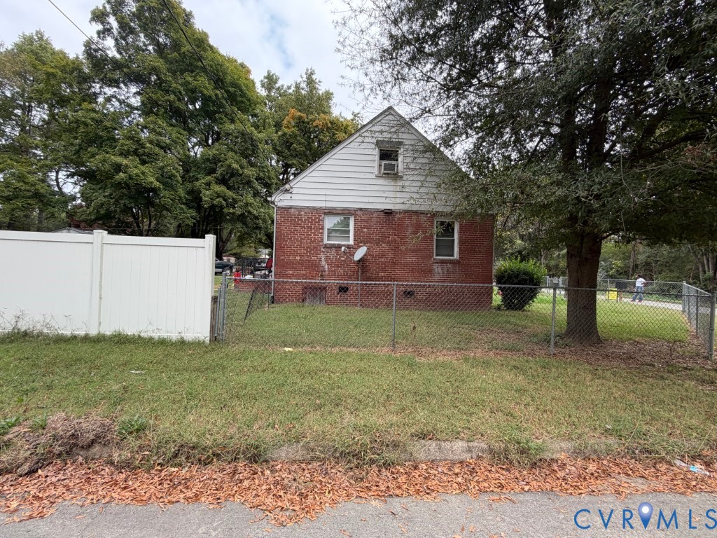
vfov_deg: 85.7
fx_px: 290
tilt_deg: +0.5
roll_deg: +0.0
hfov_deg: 102.1
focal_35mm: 14
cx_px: 358
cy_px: 269
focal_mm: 2.22
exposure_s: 1/163
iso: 40
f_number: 2.2
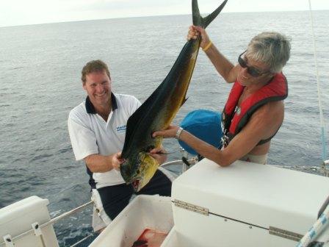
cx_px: 164
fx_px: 333
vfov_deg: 40.7
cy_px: 124
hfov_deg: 52.6
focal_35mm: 35
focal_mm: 5.86
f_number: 5
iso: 50
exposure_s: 1/125
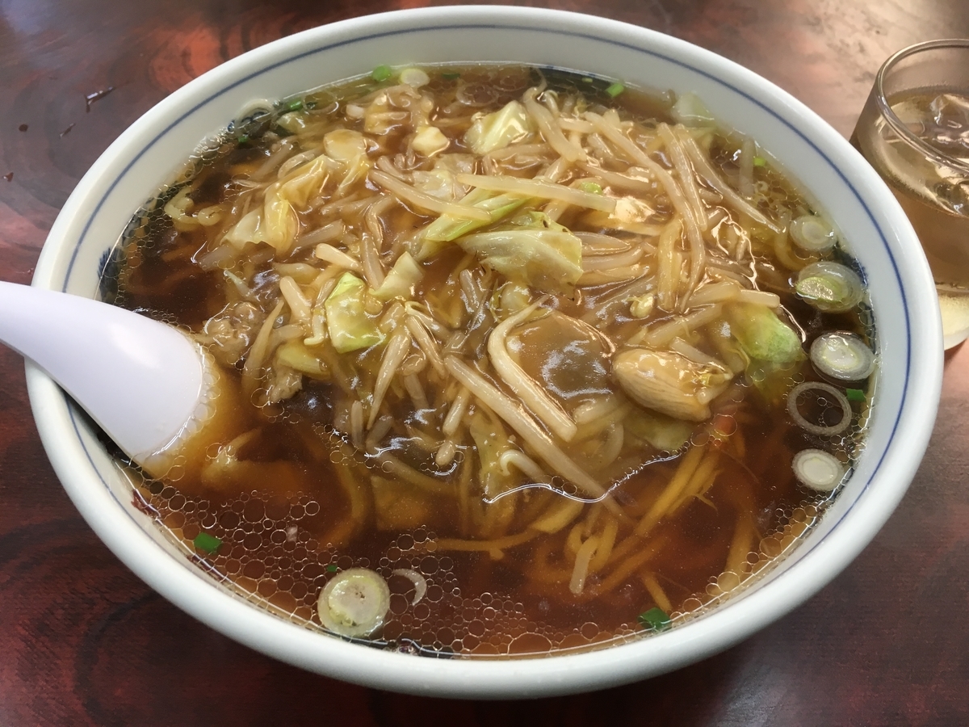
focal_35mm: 29
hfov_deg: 61.7
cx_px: 484
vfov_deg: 48.2
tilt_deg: -52.1
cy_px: 364
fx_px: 812
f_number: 2.2
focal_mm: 4.15
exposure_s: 1/33
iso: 40
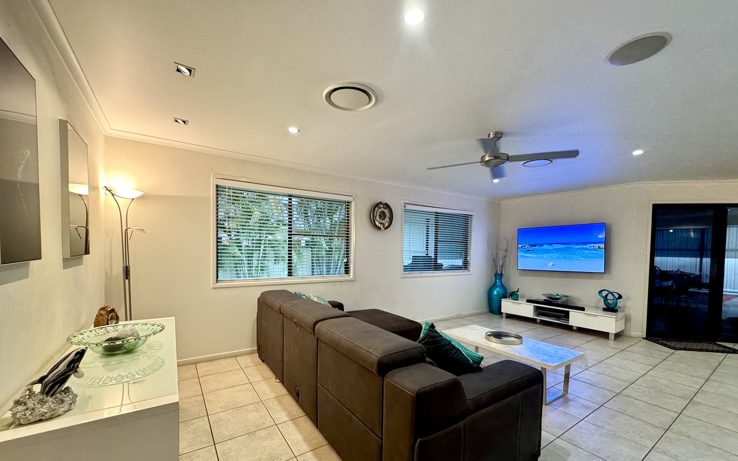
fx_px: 302
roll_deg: +0.0
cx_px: 369
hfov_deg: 101.5
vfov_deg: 74.4
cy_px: 260
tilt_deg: -2.3
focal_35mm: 15
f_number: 2.2
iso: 250
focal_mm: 2.22
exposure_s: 1/100
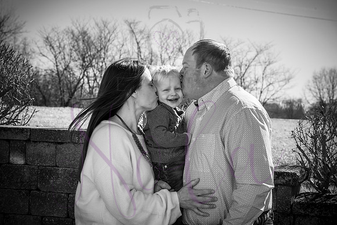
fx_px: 693
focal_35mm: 74
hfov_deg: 27.3
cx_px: 168
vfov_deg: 18.4
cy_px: 112
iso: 400
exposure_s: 1/640
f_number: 9
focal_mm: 74
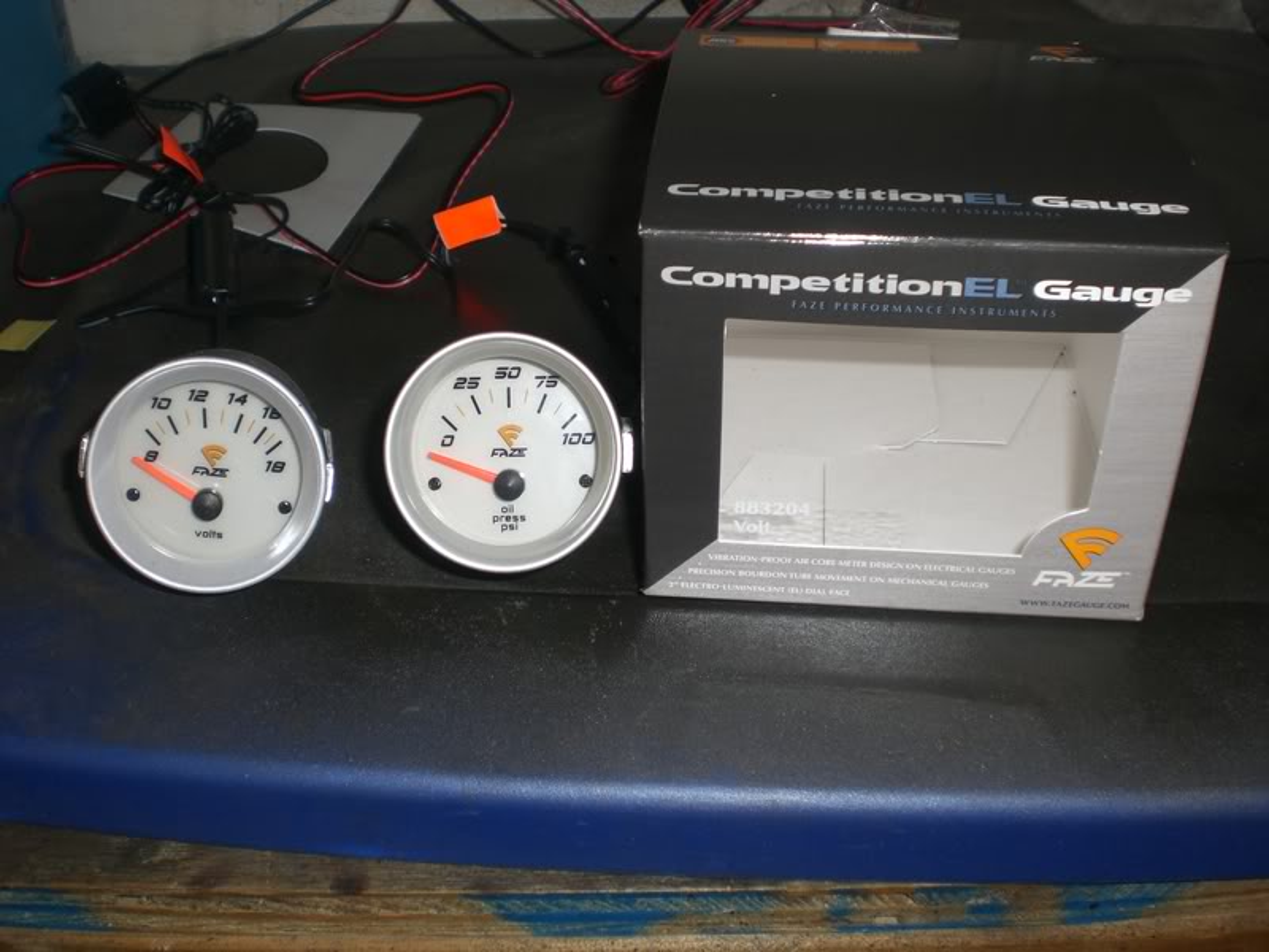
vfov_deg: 37.7
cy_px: 476
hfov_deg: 49.0
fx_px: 1393
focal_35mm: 38
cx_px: 634
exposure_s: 1/60
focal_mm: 6.3
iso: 50
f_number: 3.1
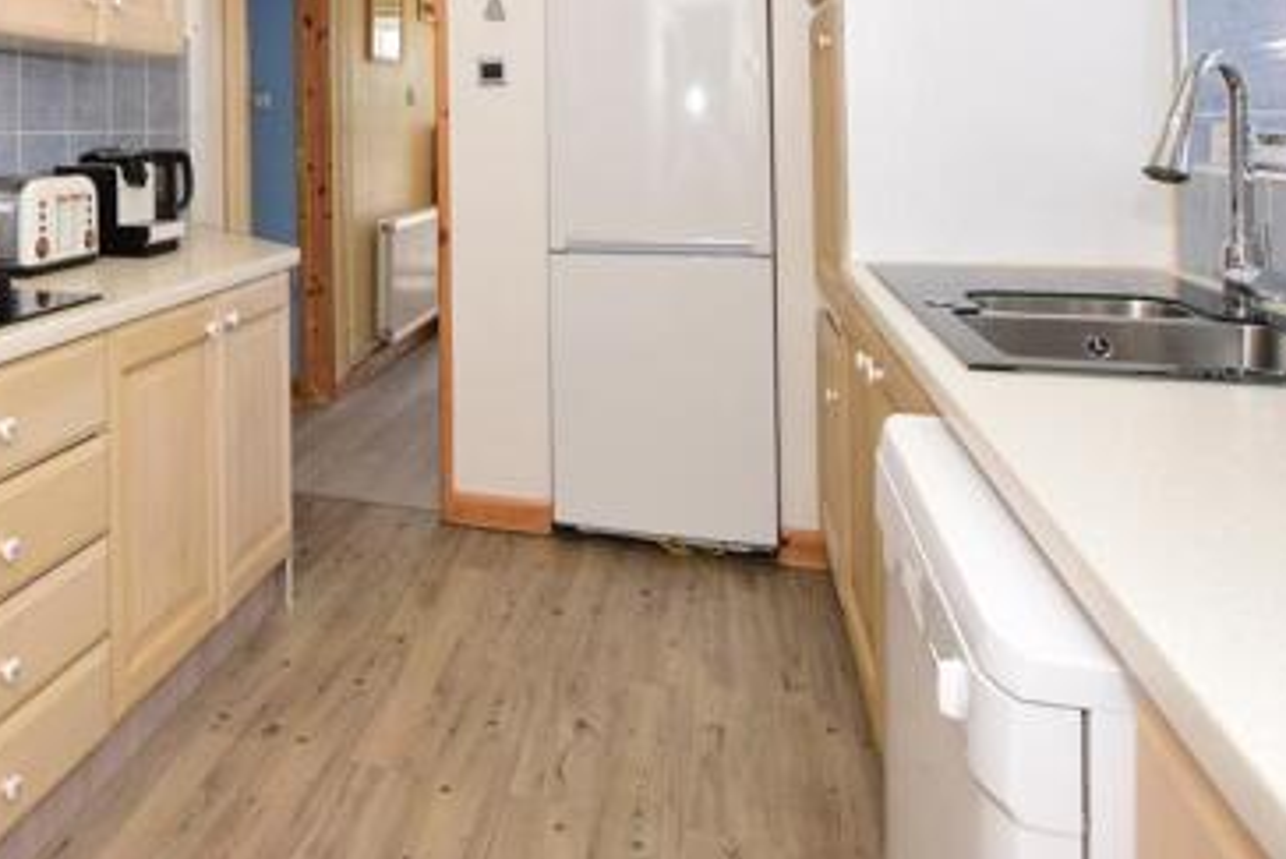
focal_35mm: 27
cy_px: 115
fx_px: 965
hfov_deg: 63.3
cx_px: 318
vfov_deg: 44.4
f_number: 8
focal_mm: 10
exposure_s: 1/60
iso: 400
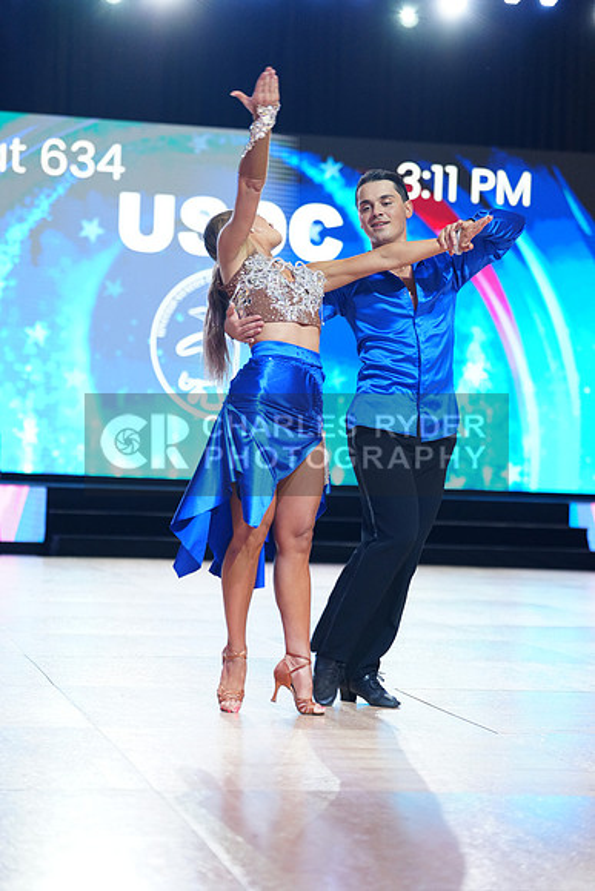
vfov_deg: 24.2
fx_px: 2081
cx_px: 298
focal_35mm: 84
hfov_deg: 16.3
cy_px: 446
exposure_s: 1/400
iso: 2000
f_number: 2.8
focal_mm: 84
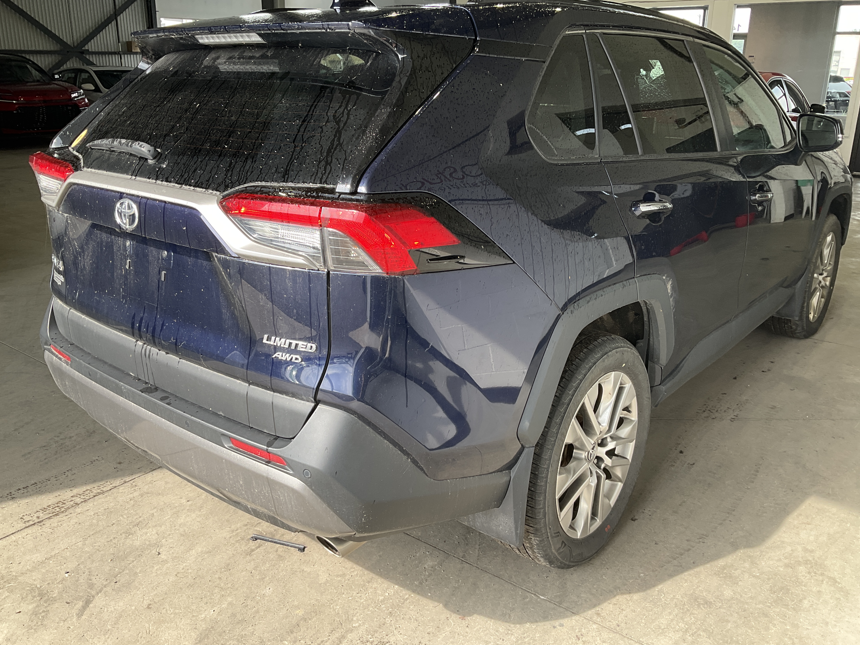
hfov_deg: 60.0
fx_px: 745
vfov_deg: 46.8
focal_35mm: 30
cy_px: 314
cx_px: 427
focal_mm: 3
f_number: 1.8
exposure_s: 1/122
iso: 25
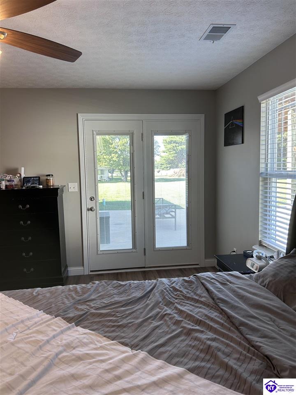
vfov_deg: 67.3
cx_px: 148
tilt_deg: -4.8
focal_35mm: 26
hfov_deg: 53.1
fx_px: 296
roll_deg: +0.5
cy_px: 198
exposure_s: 1/120
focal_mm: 5.7
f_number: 1.5
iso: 64
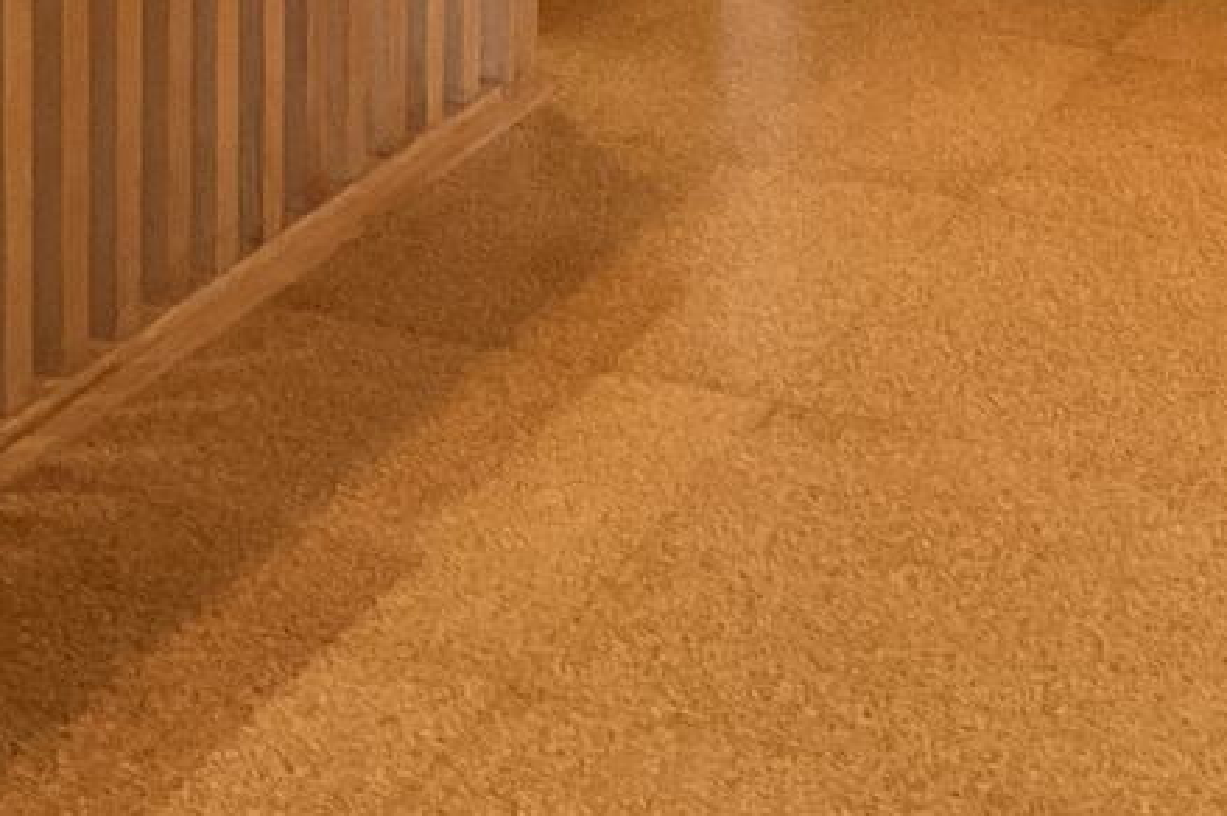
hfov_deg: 20.6
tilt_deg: -7.0
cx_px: 822
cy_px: -578
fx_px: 3372
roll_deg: -2.1
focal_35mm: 99
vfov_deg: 12.7
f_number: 1.8
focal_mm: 3
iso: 160
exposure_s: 1/60
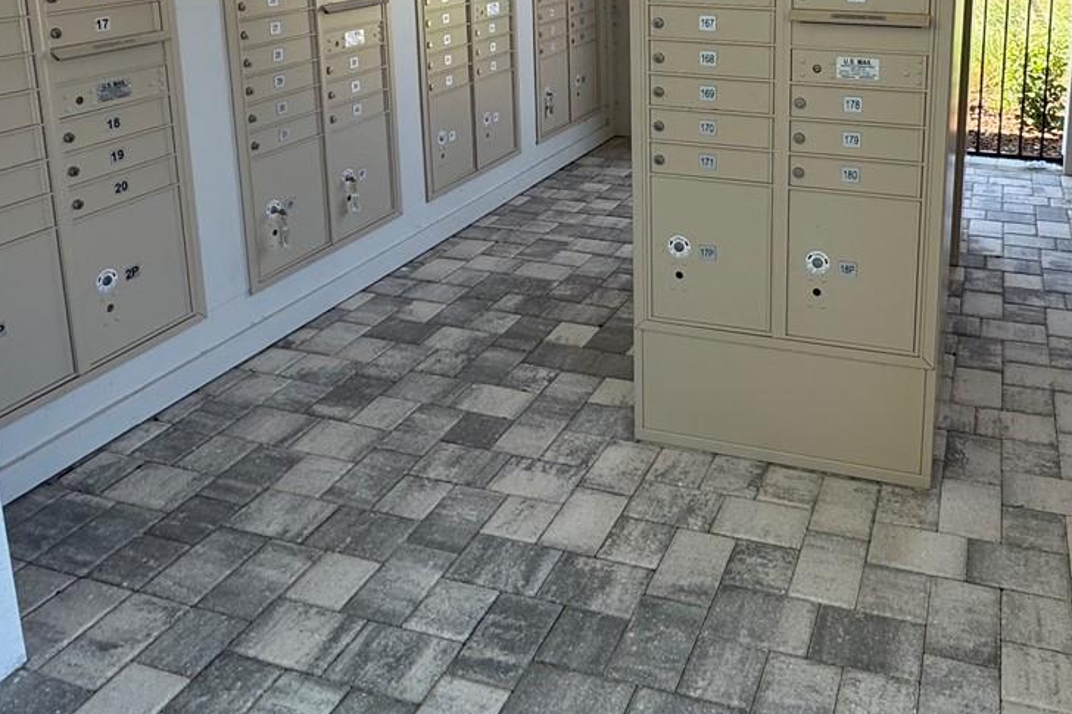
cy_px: 65
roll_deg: -0.7
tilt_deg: -11.2
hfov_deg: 57.0
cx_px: 745
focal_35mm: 32
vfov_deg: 38.2
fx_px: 953
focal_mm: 2.22
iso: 50
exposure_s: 1/120
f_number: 2.2
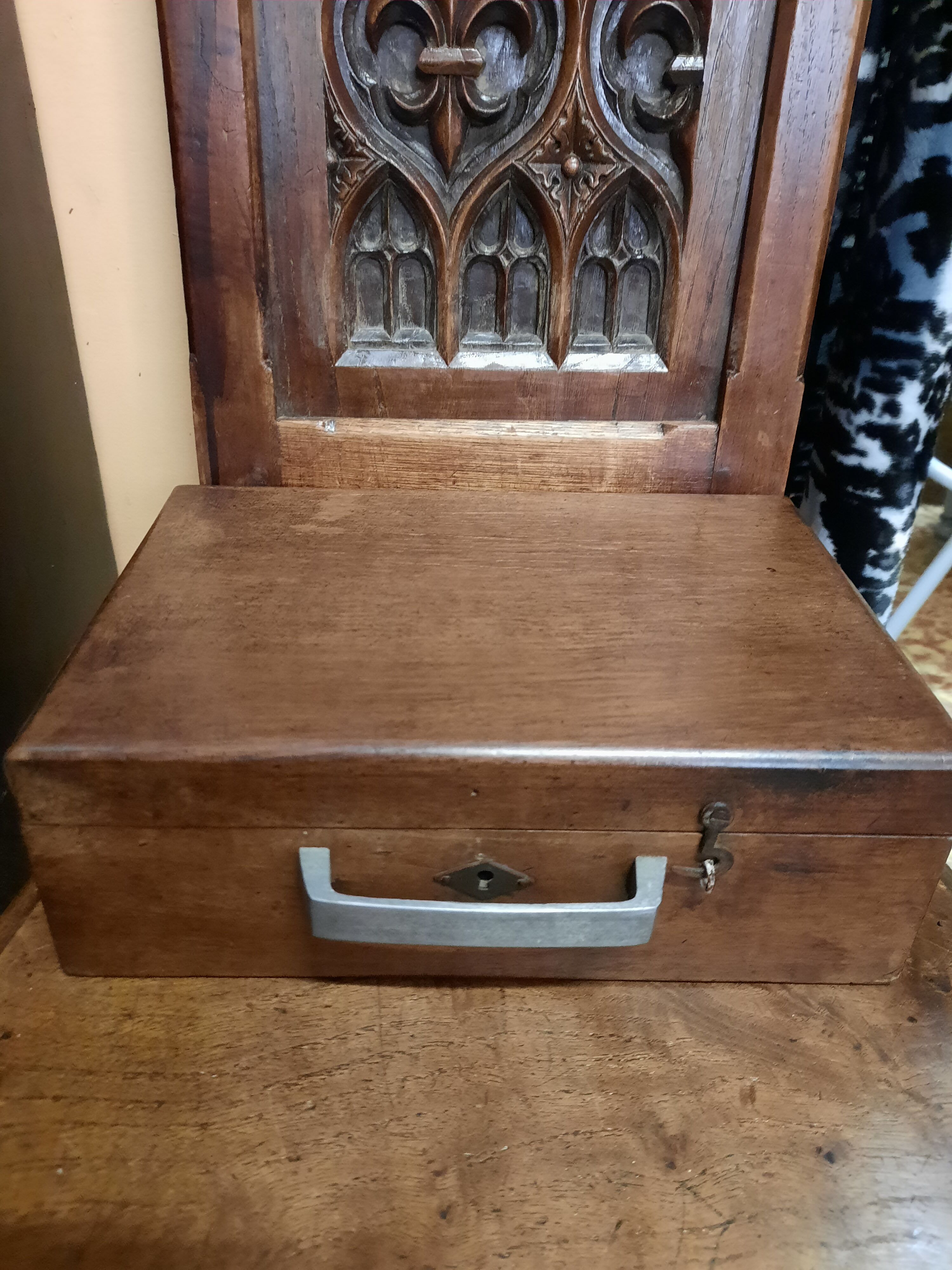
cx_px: 476
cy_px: 635
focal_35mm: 25
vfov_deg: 69.4
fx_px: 917
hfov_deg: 54.9
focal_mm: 4.6
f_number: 2
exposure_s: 1/20
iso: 1000
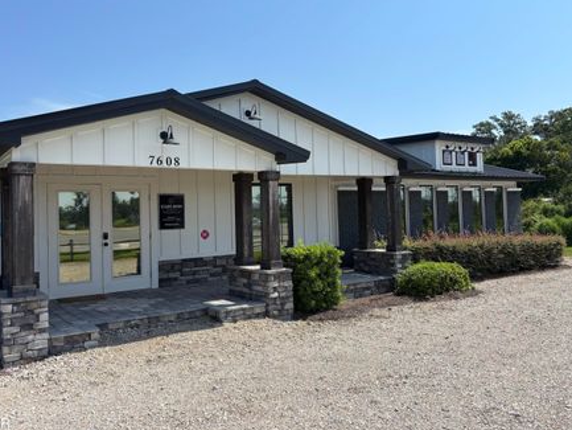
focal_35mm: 30
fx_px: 496
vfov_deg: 46.8
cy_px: 198
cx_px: 256
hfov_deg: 59.8
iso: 50
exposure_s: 1/3650
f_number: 1.6
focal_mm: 5.96
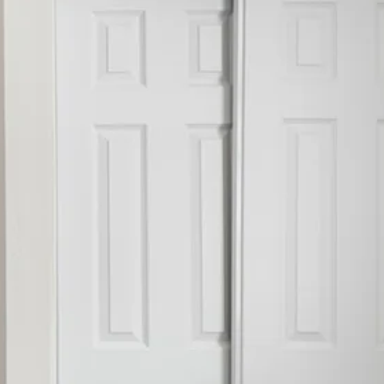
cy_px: 244
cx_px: -168
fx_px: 665
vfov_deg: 32.0
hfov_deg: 25.5
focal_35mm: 53
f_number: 8
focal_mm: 17
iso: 400
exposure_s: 1/6
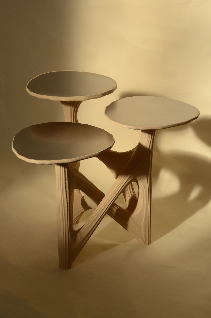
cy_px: 159
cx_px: 106
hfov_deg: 25.0
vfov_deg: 36.9
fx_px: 477
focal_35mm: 54
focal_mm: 36
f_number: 4.5
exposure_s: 1/8000
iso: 500
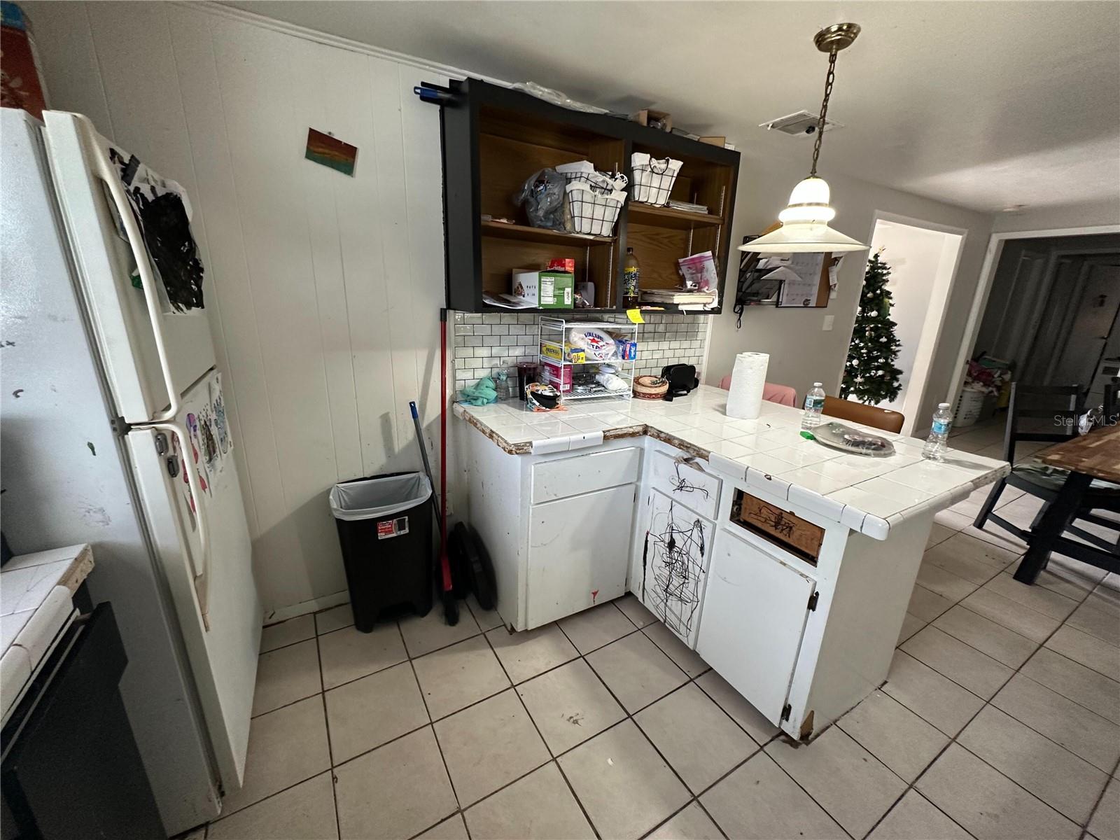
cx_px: 560
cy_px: 420
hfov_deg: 102.1
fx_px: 453
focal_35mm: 14
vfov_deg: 85.7
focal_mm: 2.22
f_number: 2.2
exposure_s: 1/60
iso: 250
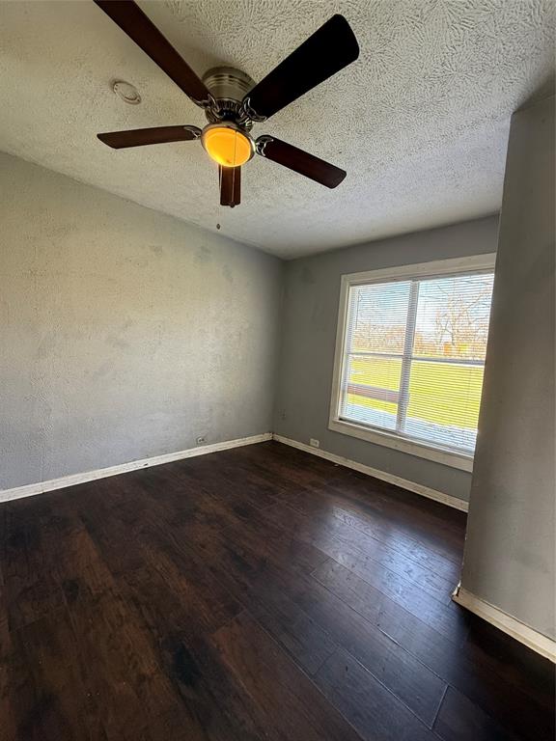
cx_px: 278
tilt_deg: -3.8
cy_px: 370
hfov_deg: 85.7
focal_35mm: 14
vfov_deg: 102.1
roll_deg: -3.5
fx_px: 300
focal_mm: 2.22
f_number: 2.2
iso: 200
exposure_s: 1/99
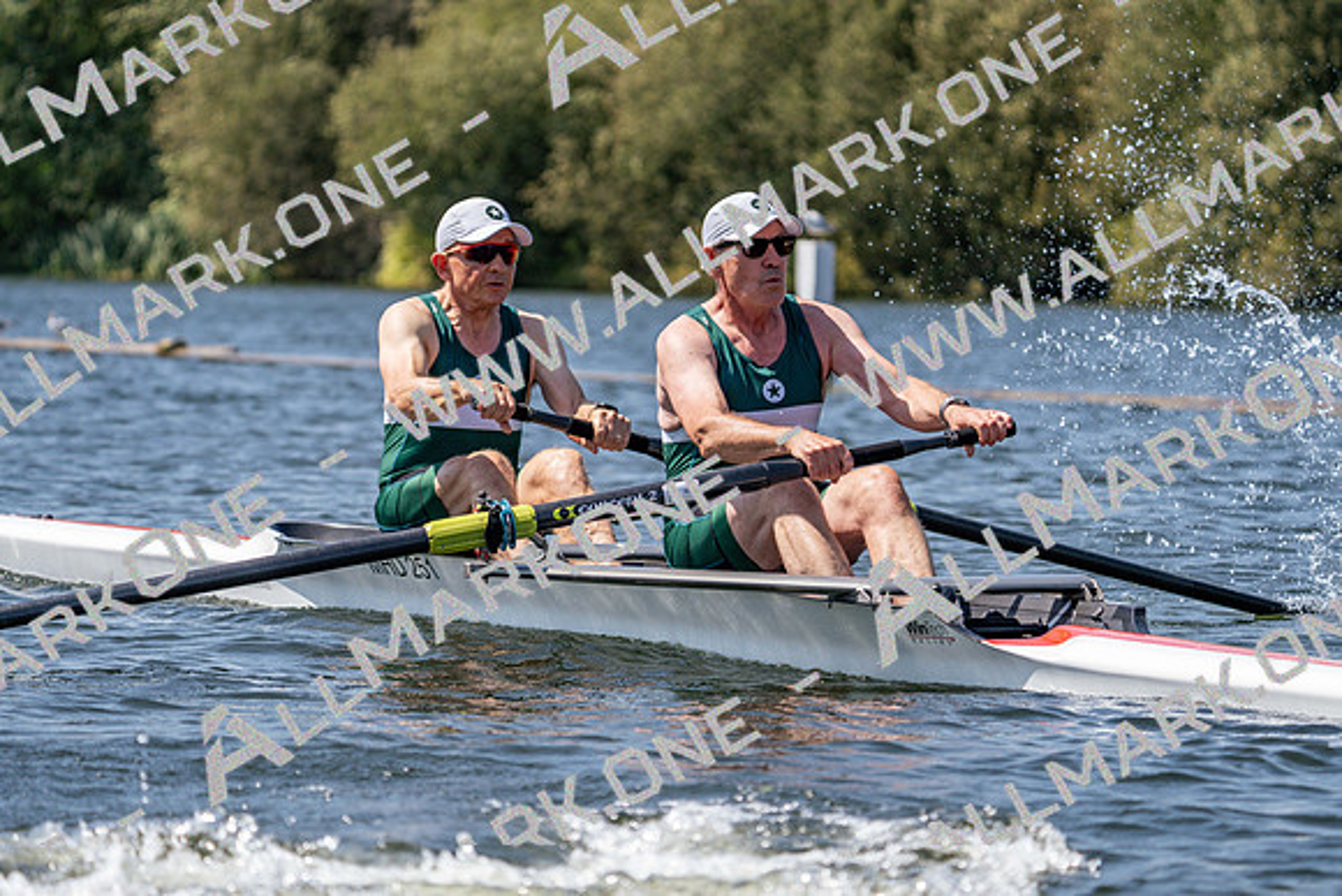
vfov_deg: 6.9
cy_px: 448
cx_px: 671
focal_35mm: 200
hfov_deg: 10.3
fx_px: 7457
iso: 250
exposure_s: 1/2000
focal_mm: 200
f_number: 5.6
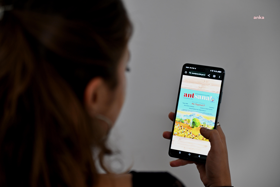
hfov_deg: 28.8
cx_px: 140
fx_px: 544
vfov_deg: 19.5
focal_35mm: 70
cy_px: 94
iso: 500
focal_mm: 70
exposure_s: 1/125
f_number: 2.8
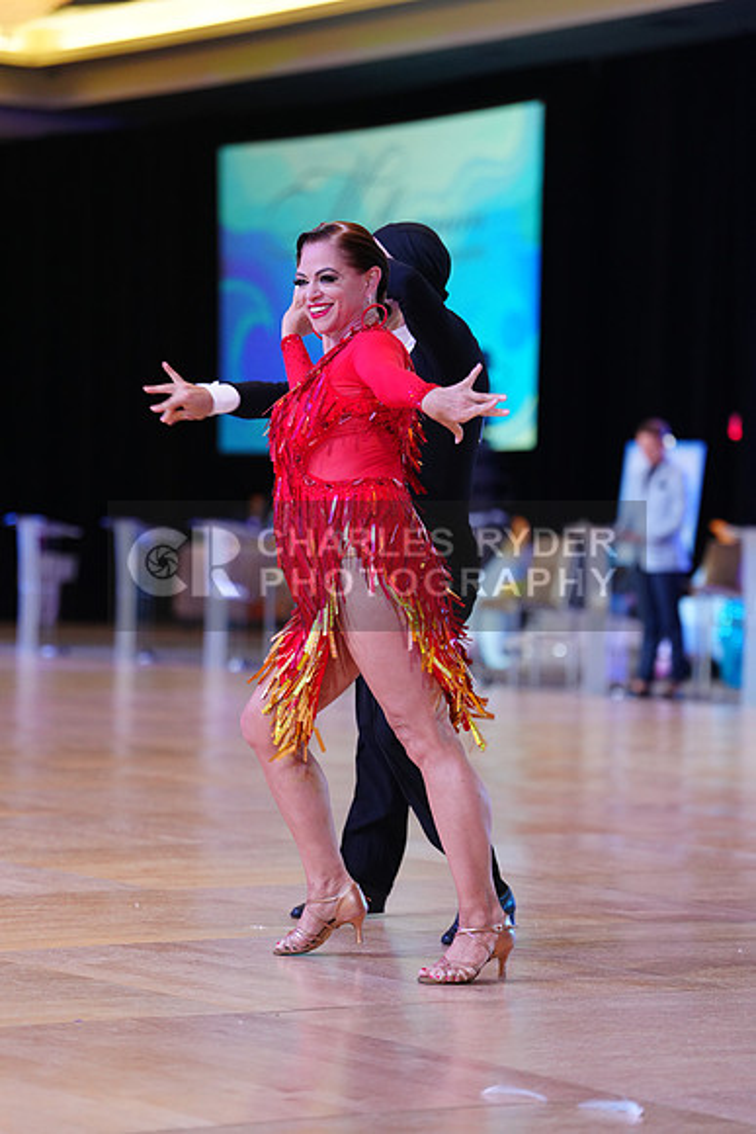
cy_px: 567
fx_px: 3714
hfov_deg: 11.6
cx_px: 378
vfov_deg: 17.3
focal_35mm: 118
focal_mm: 118
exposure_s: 1/320
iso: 1600
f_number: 2.8
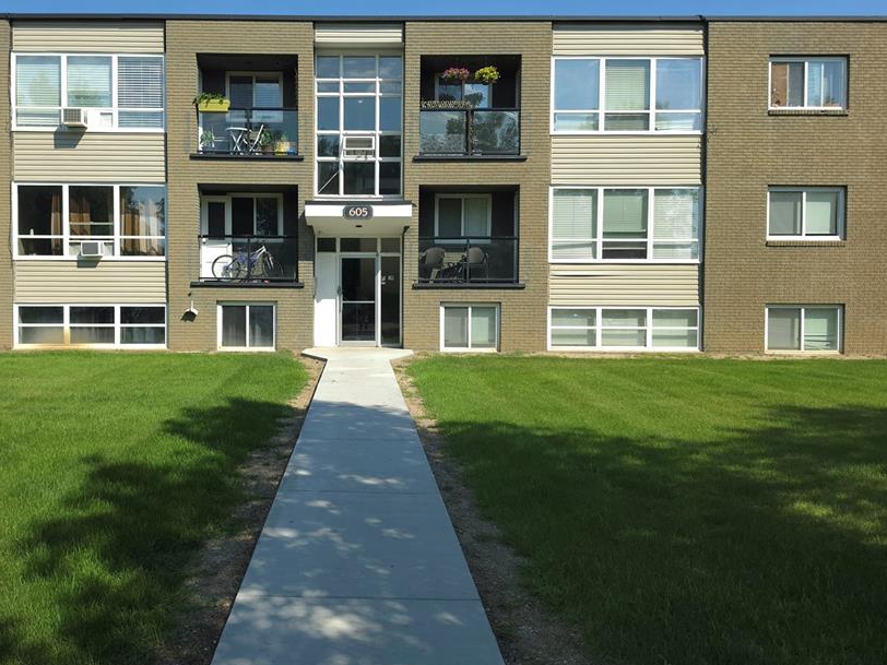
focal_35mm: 29
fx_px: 743
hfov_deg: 61.2
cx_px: 357
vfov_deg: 48.2
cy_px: 314
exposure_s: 1/833
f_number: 1.4
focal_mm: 6.5
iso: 10
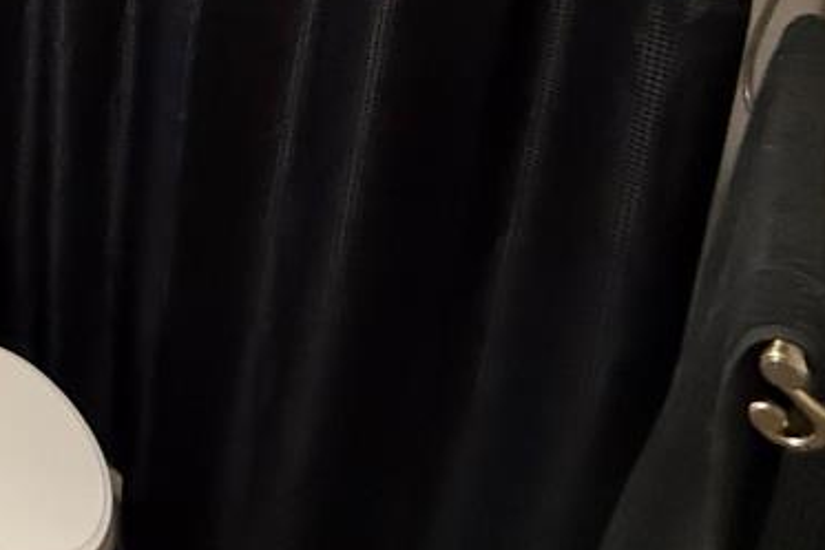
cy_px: -170
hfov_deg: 39.7
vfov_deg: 27.7
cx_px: -77
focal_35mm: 40
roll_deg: +1.1
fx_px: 917
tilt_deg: -15.0
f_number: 2.2
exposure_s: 1/60
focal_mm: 2.22
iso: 640
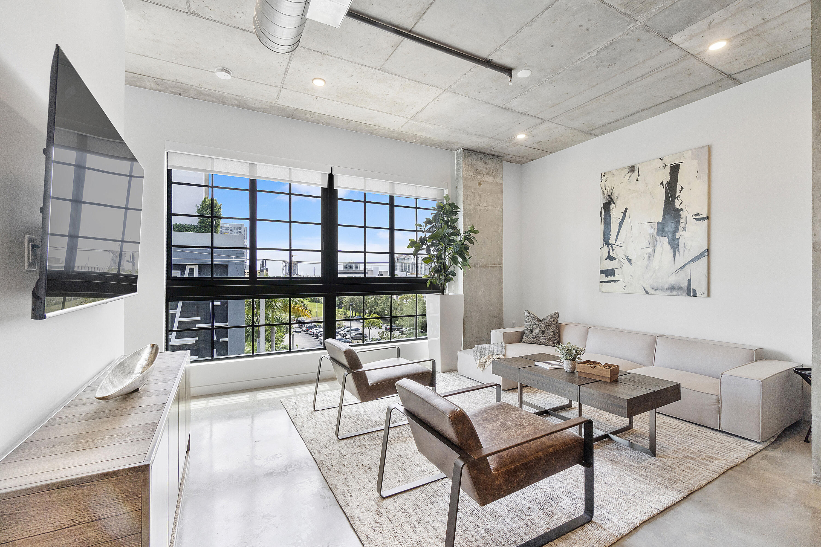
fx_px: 342
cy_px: 274
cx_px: 410
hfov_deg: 100.4
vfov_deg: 77.3
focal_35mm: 15
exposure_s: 1/25
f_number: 11
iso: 160
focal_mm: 10
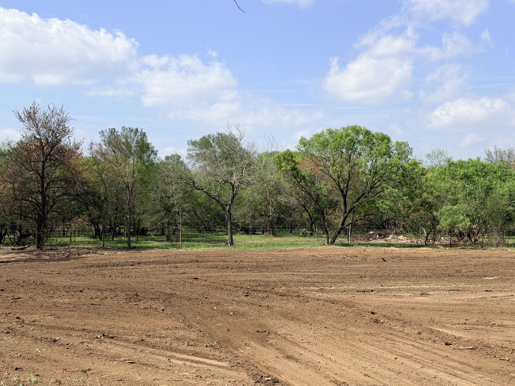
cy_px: 196
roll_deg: -1.2
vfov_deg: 29.7
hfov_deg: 38.9
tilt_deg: +1.9
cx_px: 260
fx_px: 729
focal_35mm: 49
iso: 64
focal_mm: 6.76
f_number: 1.78
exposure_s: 1/5208
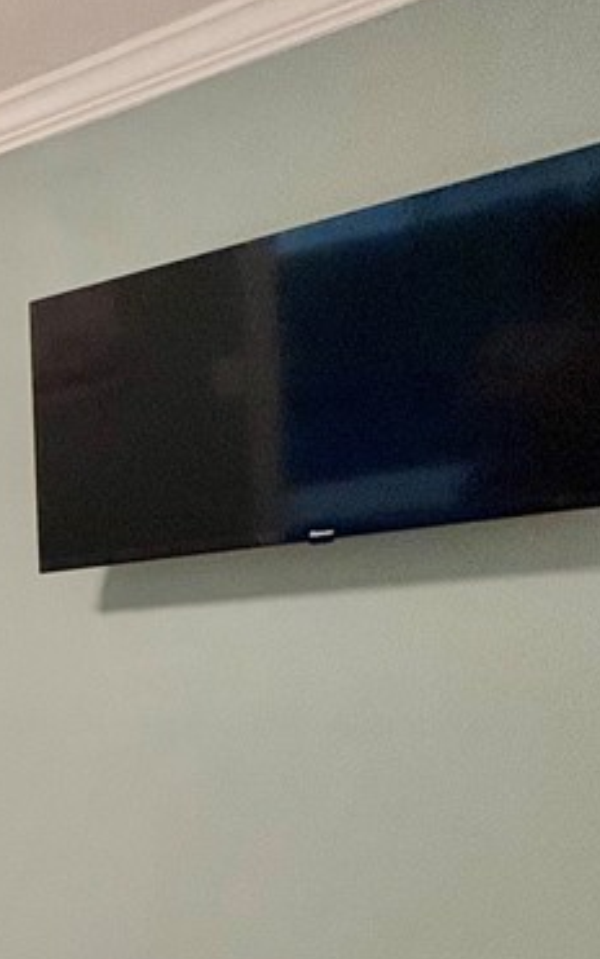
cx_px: -574
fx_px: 1072
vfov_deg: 44.5
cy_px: 835
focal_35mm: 41
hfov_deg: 19.4
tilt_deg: -2.7
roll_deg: +0.2
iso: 400
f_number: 2.2
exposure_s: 1/60
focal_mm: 2.22
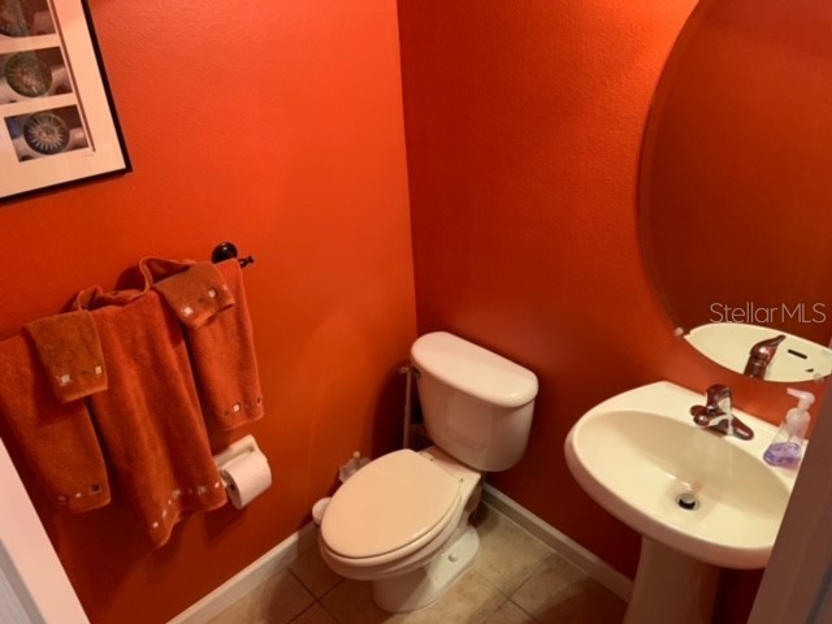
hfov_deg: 67.3
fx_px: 625
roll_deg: +4.4
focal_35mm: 26
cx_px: 416
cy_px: 312
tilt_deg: -30.1
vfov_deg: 53.1
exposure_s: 1/40
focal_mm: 4.25
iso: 250
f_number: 1.8
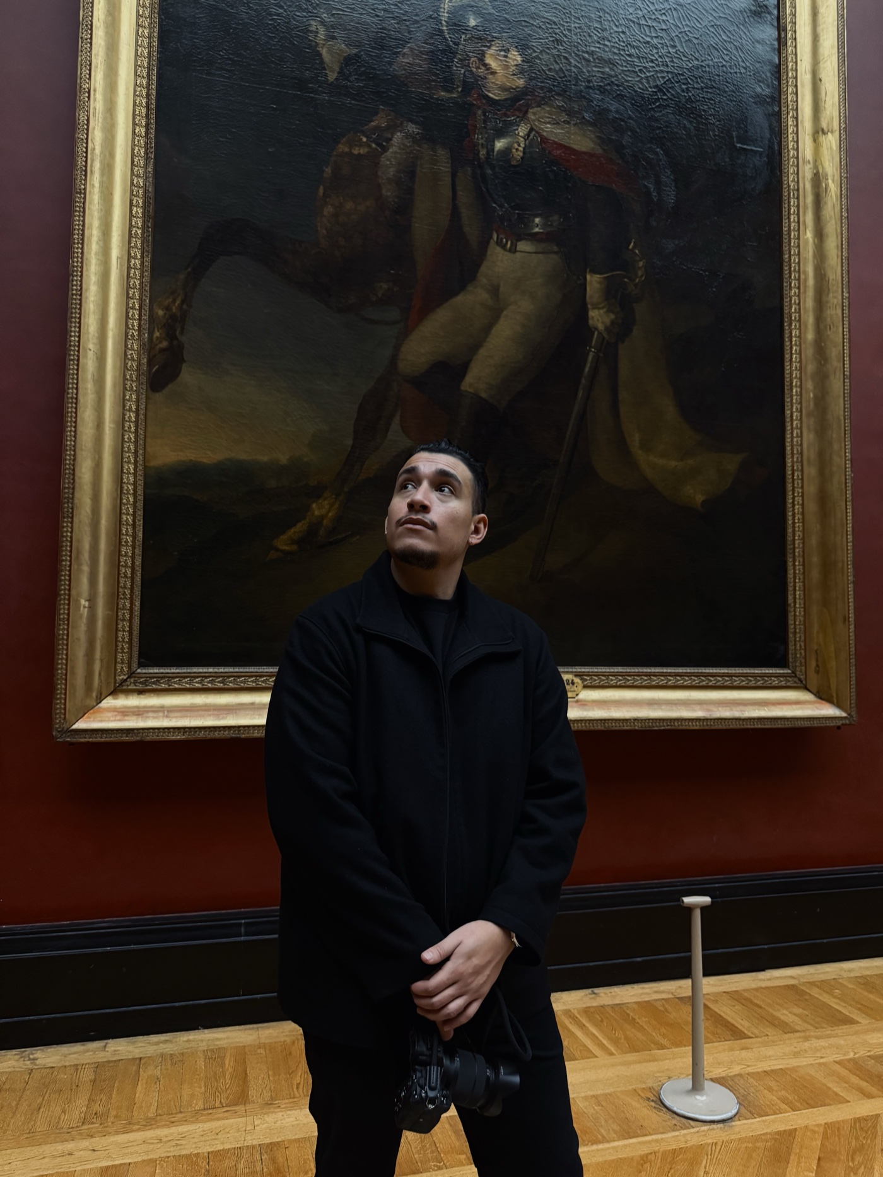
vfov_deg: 71.6
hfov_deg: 56.8
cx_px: 442
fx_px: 816
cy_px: 588
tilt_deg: +5.2
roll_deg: +0.2
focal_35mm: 24
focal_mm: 6.76
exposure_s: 1/60
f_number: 1.78
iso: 500
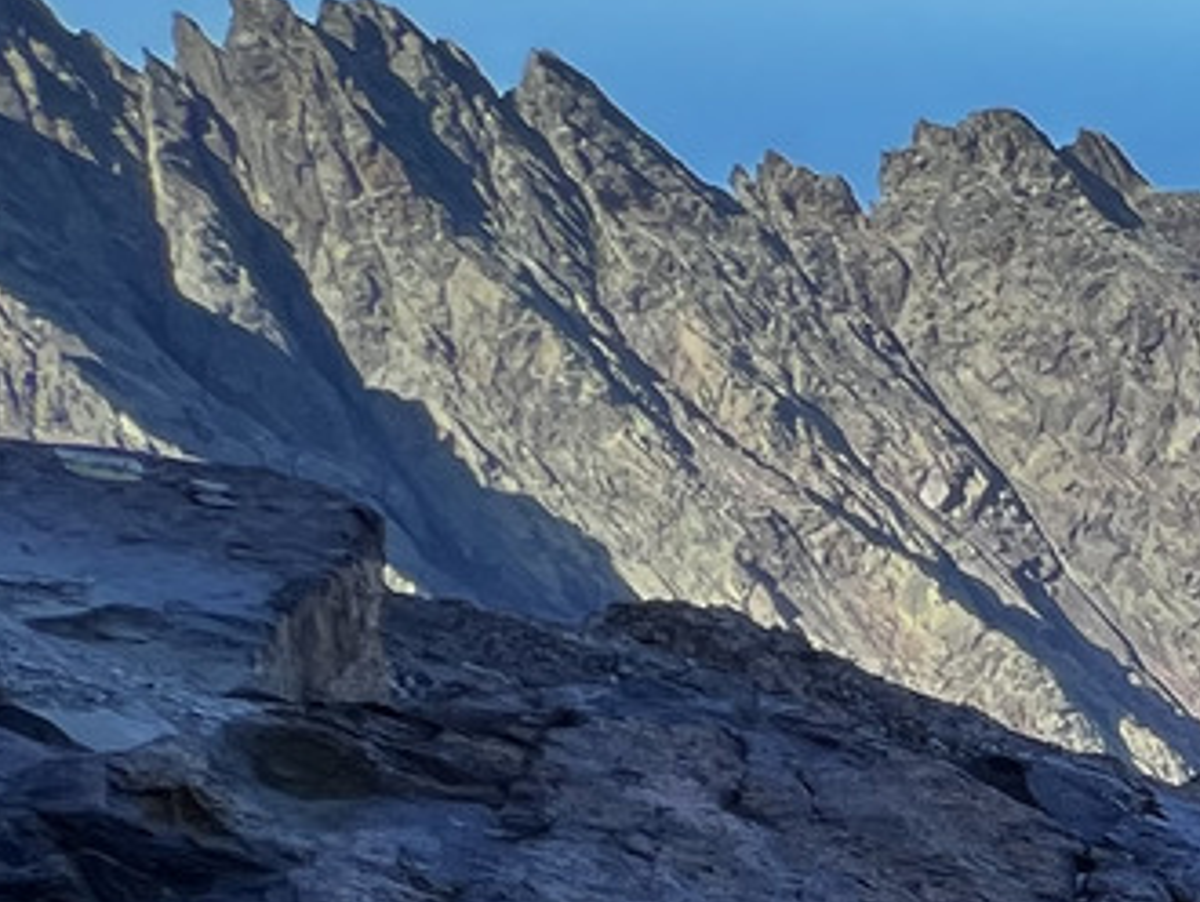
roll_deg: +0.4
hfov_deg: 16.2
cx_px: 2742
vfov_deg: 18.2
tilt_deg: -37.1
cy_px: 1648
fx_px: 2186
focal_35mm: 63
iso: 32
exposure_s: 1/467
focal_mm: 1.57
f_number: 1.8
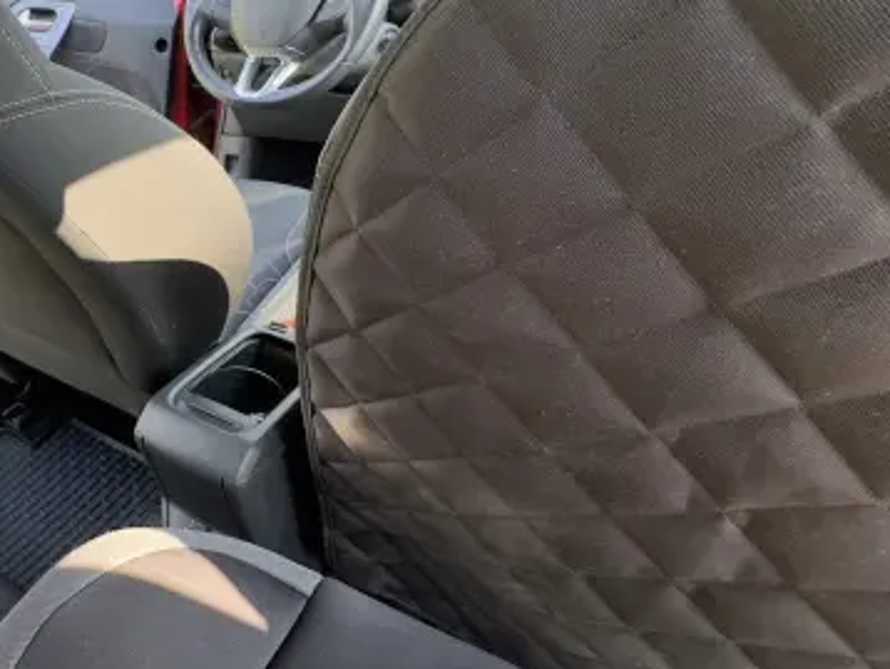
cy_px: 398
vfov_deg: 54.6
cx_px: 109
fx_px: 643
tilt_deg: -37.0
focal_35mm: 25
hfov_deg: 60.2
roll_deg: +8.8
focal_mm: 2.22
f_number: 2.2
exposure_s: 1/99
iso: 320
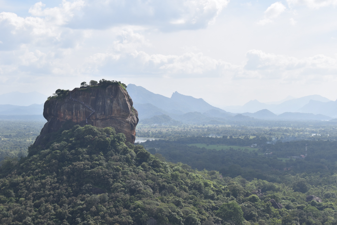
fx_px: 782
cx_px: 167
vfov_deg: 16.4
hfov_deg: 24.3
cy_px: 111
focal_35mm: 84
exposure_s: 1/320
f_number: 9
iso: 100
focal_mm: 55
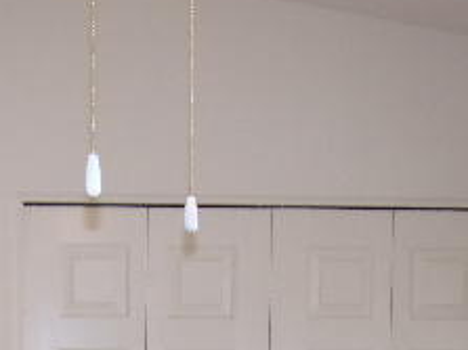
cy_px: 438
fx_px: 932
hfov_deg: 27.5
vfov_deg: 19.8
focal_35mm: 69
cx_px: 84
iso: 200
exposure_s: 1/34
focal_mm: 4.3
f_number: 3.3
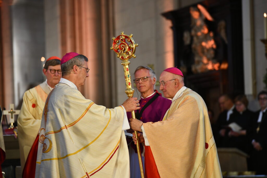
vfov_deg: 6.9
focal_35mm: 200
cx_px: 134
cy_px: 89
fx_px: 1483
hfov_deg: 10.3
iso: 800
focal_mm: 200
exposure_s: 1/160
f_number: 4.5
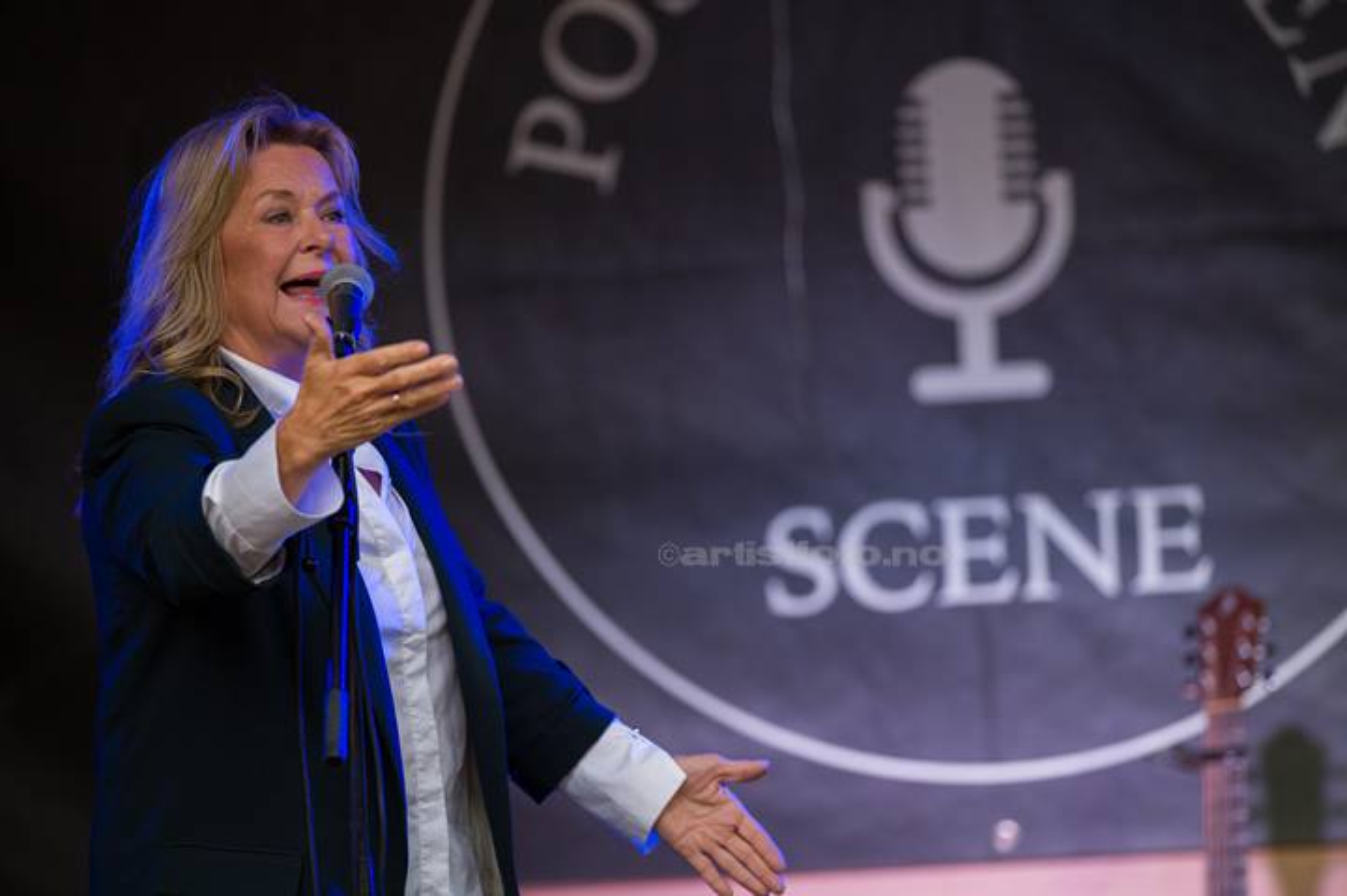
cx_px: 674
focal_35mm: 300
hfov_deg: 6.9
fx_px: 11217
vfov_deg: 4.6
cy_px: 448
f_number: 2.8
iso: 1600
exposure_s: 1/800
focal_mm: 300
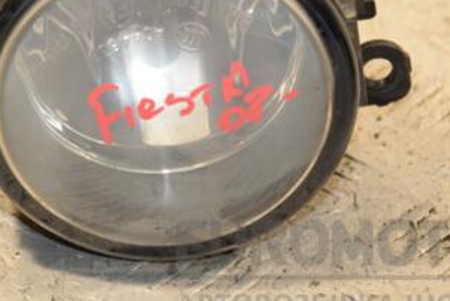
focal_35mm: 314
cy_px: 43
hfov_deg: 6.6
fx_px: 3927
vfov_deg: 4.4
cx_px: 148
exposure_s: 1/200
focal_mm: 105
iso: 800
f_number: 6.3
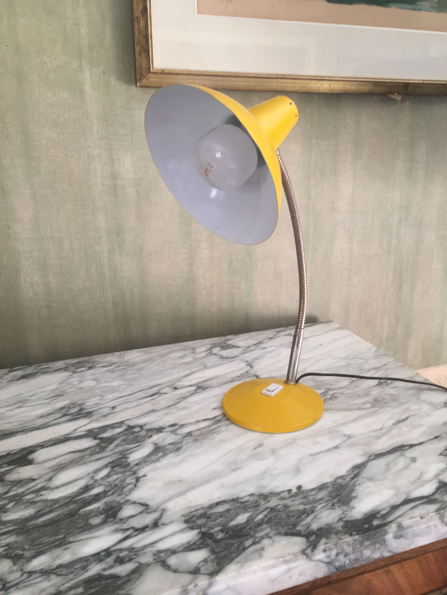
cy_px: 298
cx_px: 224
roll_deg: +0.8
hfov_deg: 48.2
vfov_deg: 61.7
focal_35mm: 29
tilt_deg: -17.8
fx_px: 499
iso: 80
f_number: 2.2
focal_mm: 4.15
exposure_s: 1/33
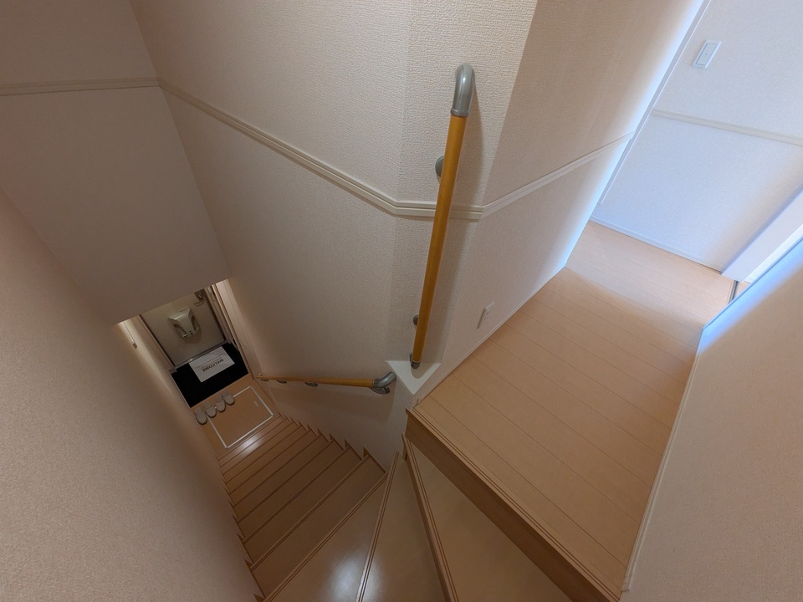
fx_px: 325
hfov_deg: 102.1
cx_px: 402
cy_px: 301
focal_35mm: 14
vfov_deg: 85.7
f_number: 2.2
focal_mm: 1.83
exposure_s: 1/60
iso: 252
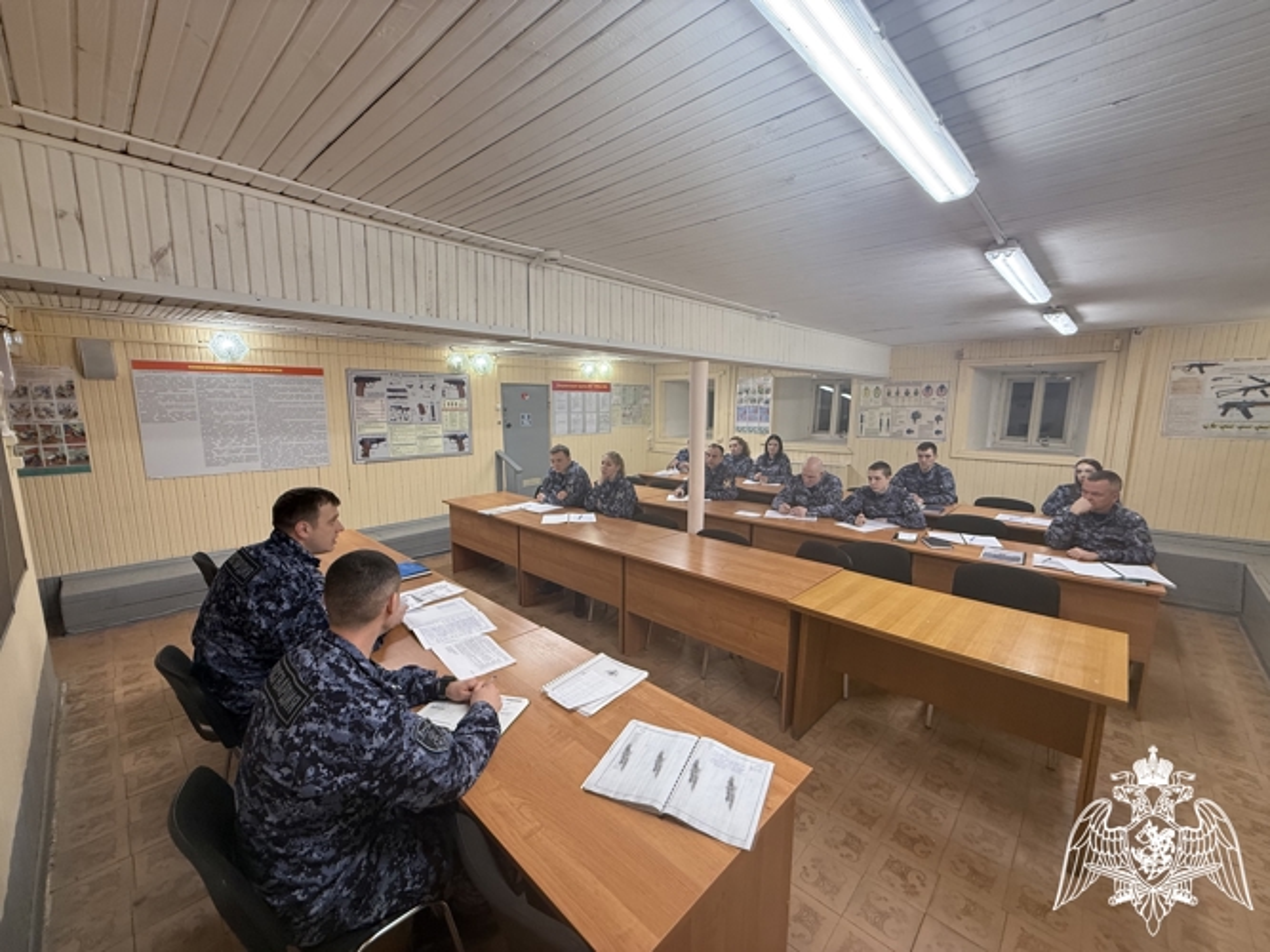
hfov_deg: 102.1
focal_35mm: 14
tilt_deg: -8.3
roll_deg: -0.1
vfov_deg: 85.7
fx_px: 514
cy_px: 476
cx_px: 635
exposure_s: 1/100
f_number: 2.2
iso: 250
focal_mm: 2.22
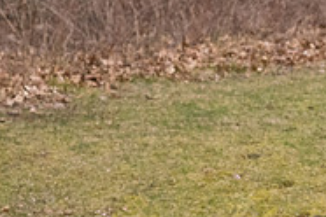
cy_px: 156
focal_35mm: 631
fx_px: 5714
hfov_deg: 3.3
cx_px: 464
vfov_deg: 2.2
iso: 2000
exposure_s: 1/1600
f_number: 5
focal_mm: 135
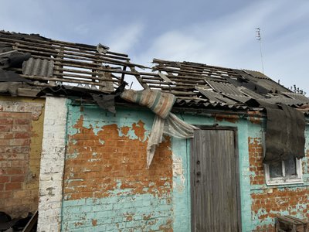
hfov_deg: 71.6
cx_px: 154
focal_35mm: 24
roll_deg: +0.7
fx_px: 214
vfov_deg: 56.8
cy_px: 116
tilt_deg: +8.4
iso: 80
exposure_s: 1/4608
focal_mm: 6.76
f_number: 1.78
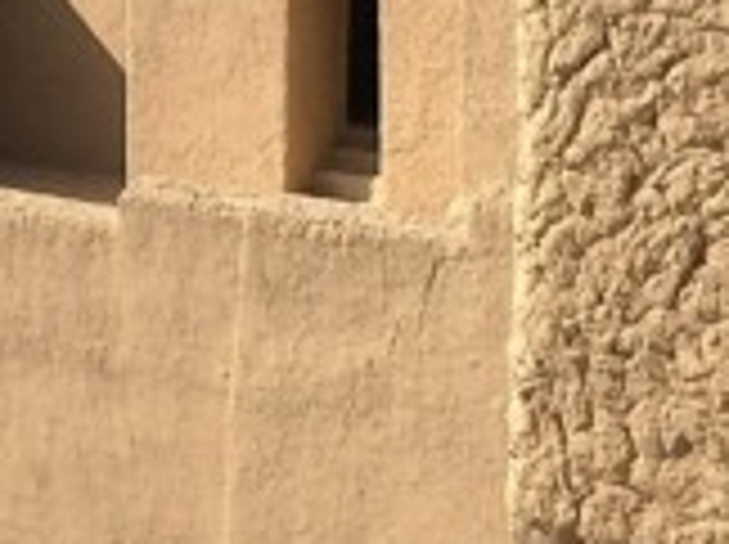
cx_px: -576
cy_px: -252
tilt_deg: -2.6
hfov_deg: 8.8
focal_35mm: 215
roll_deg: -1.5
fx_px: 4521
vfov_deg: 6.8
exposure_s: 1/2475
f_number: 2.2
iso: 32
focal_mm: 4.15
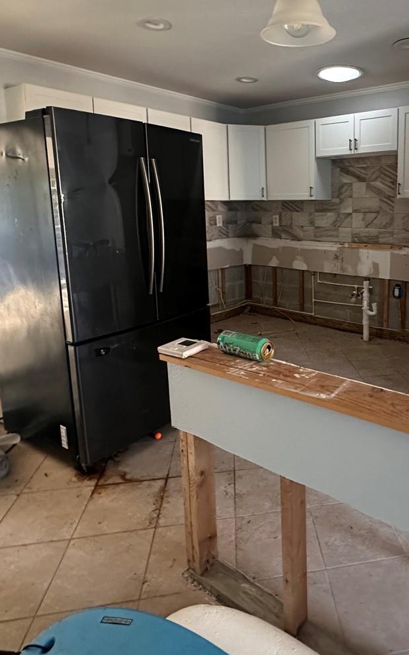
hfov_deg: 48.9
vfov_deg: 74.2
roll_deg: +0.2
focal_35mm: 24
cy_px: 270
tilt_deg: -8.9
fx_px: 428
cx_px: 312
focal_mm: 2.22
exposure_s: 1/60
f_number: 2.2
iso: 800
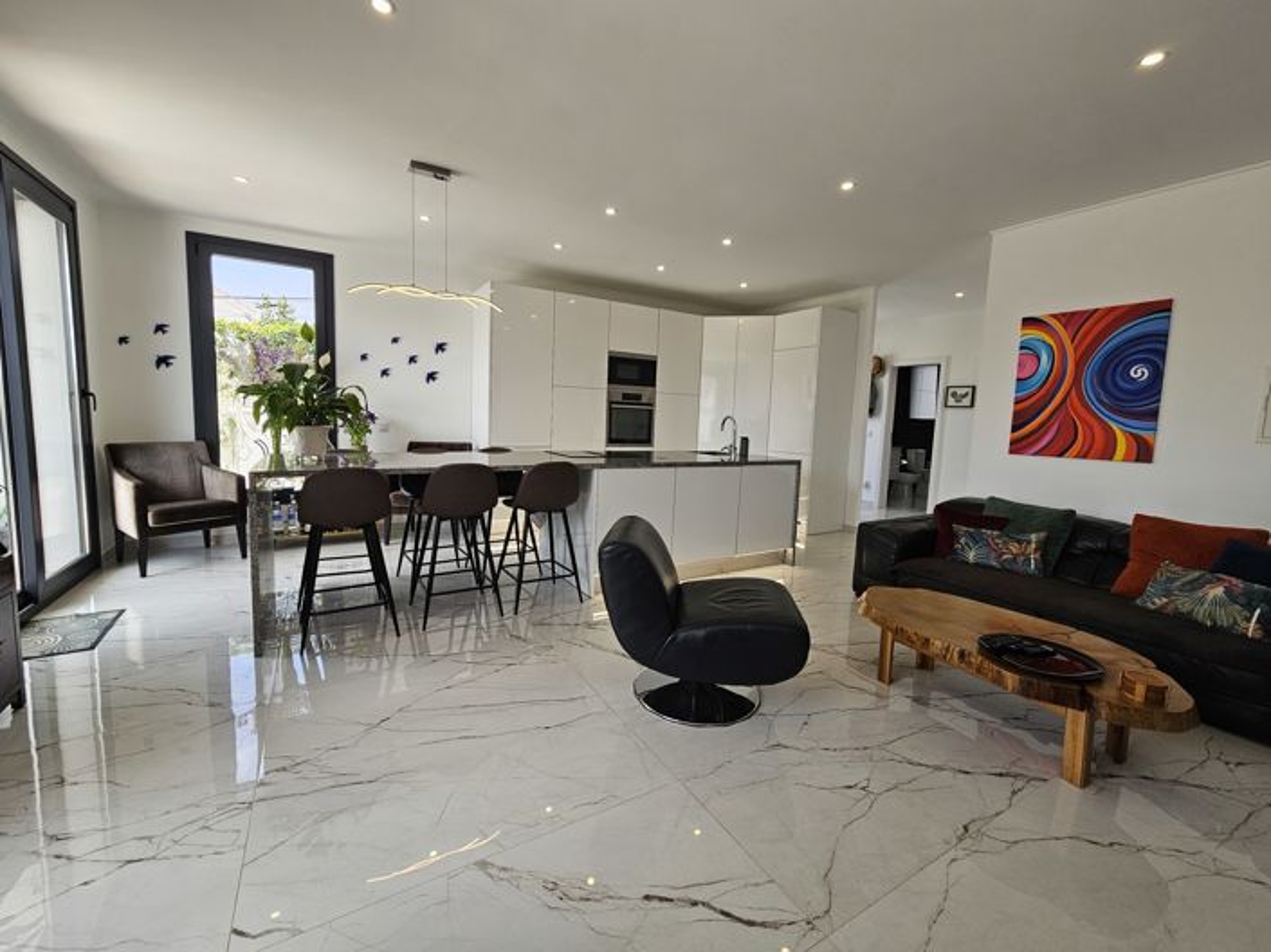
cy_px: 476
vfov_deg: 89.9
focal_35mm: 13
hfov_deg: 106.2
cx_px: 636
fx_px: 477
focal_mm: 2.2
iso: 50
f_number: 2.2
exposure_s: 1/158
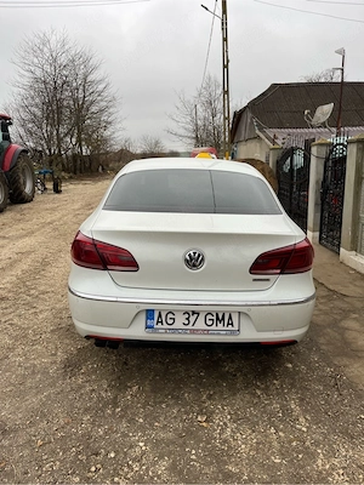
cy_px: 242
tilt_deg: -13.8
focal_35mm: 25
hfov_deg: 54.9
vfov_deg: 69.4
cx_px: 182
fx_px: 351
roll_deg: +2.0
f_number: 1.6
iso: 32
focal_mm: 5.1
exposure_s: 1/374
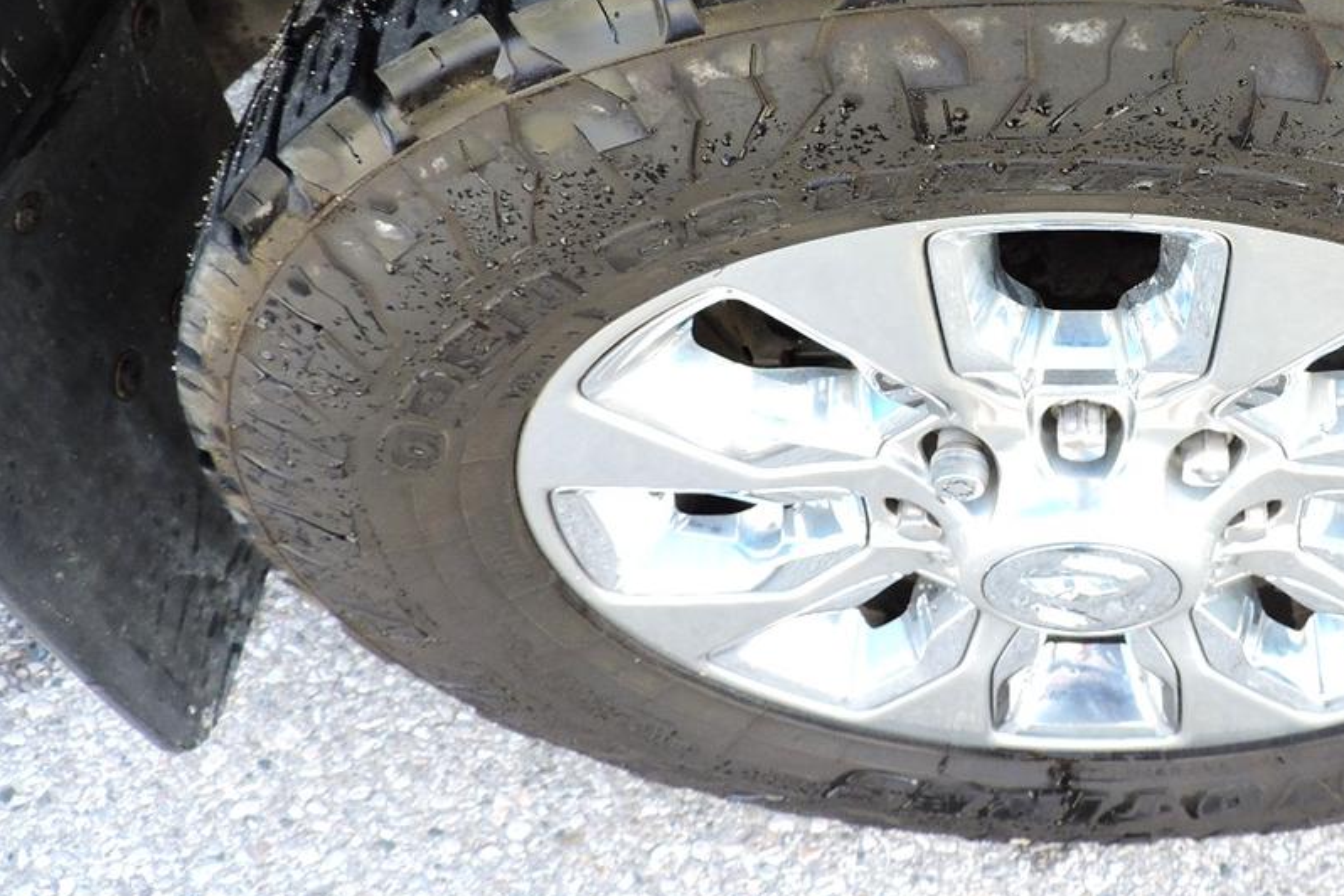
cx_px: 1075
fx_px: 1493
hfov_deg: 46.0
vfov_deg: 33.0
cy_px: 272
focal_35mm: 40
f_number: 3
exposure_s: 1/100
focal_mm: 4.3
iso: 100
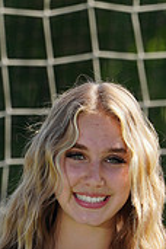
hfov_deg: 1.1
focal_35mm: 1215
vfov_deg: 1.7
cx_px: 77
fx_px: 8403
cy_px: 376
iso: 200
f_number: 11
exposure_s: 1/250
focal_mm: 358
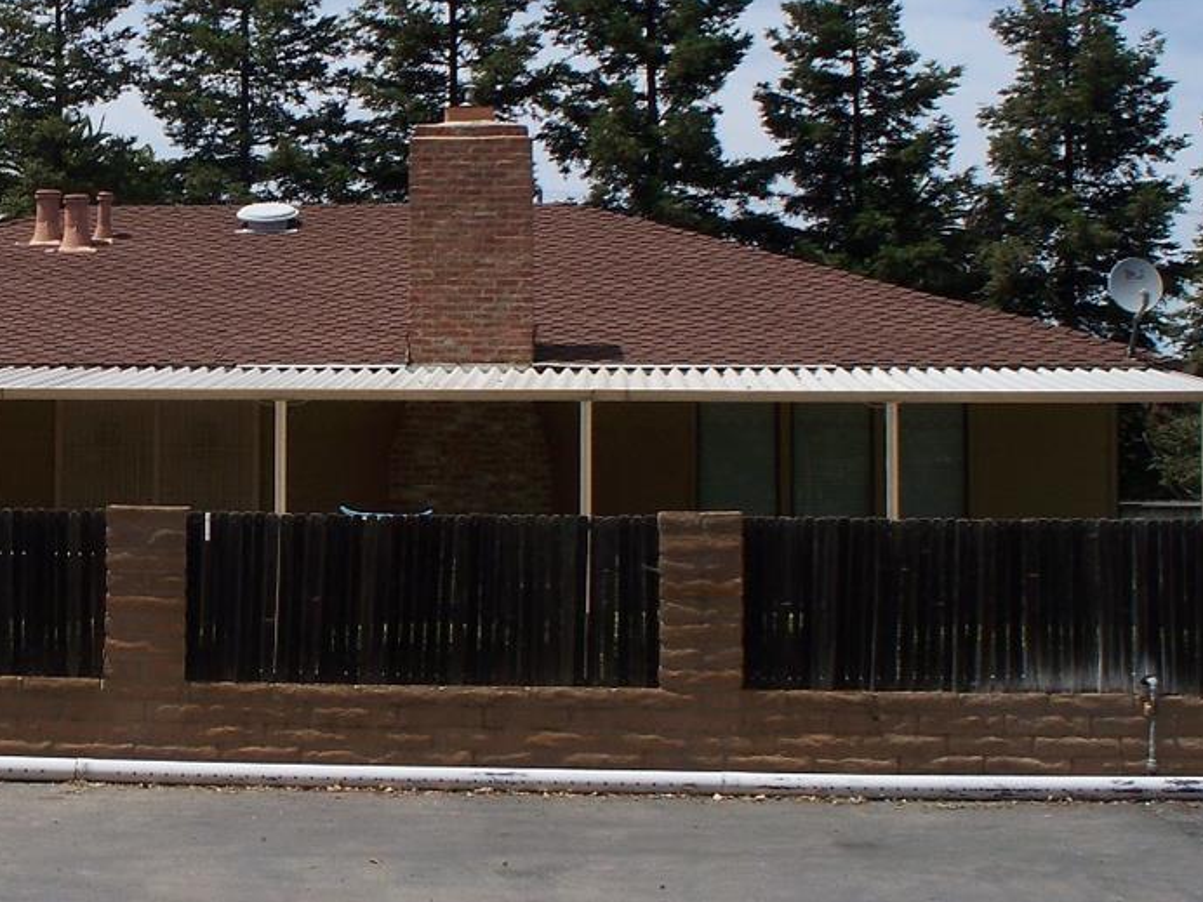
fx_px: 2711
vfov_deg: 18.8
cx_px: 123
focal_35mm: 78
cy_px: 266
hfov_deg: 24.3
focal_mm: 7.54
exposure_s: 1/640
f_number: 5
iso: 64
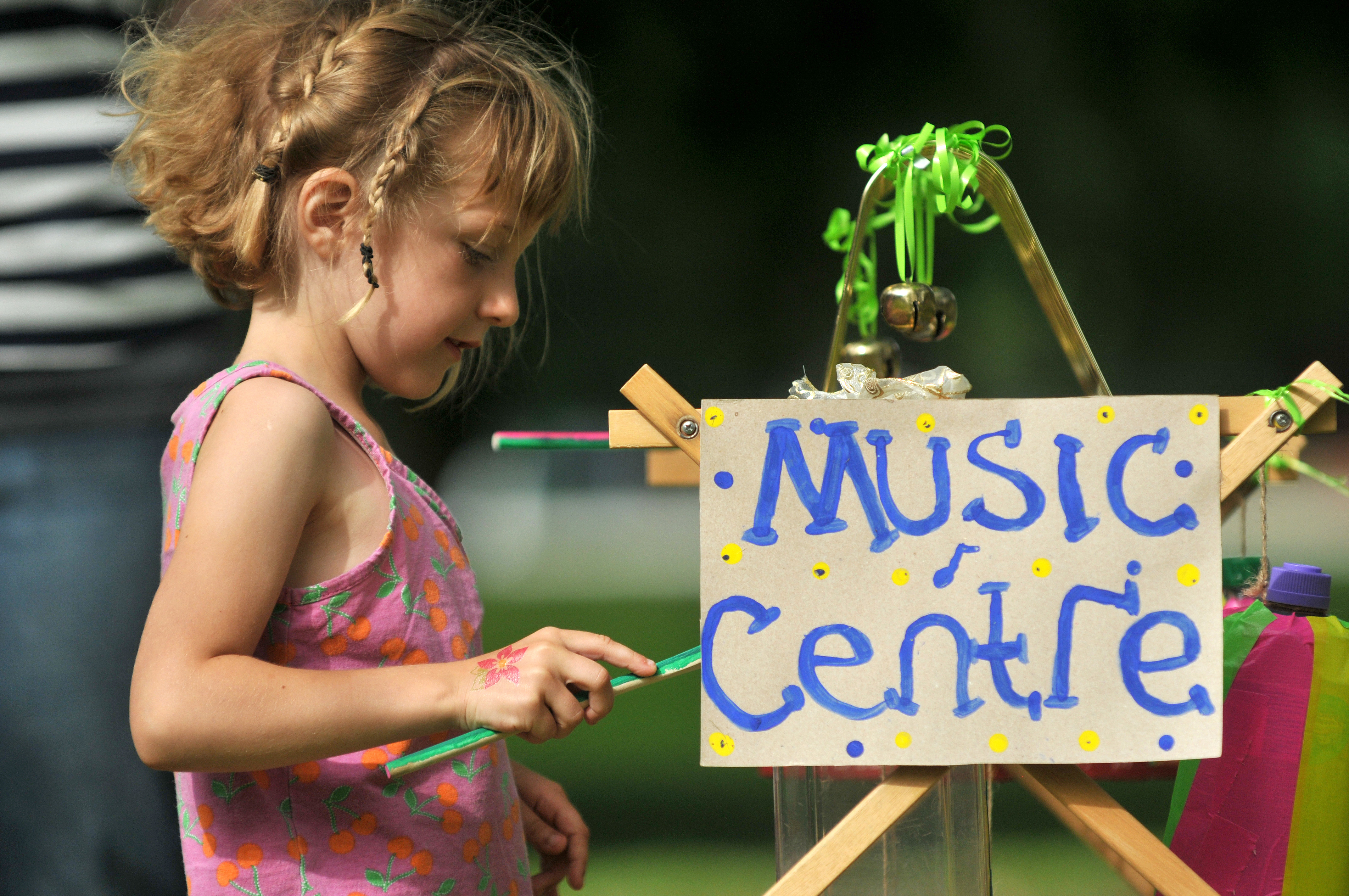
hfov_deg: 7.2
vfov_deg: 4.8
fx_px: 10667
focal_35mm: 285
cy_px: 448
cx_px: 674
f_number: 2.8
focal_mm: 190
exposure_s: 1/2500
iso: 250
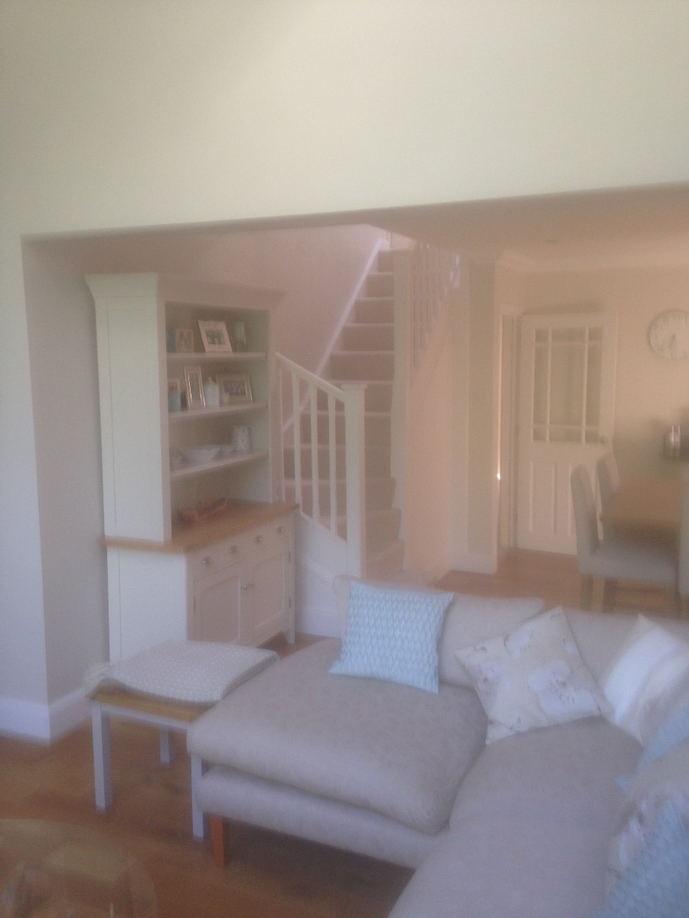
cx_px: 344
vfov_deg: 55.4
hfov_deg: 42.9
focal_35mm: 33
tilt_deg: -9.9
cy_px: 459
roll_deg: +0.9
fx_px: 876
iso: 50
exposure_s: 1/20
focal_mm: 4.12
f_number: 2.4
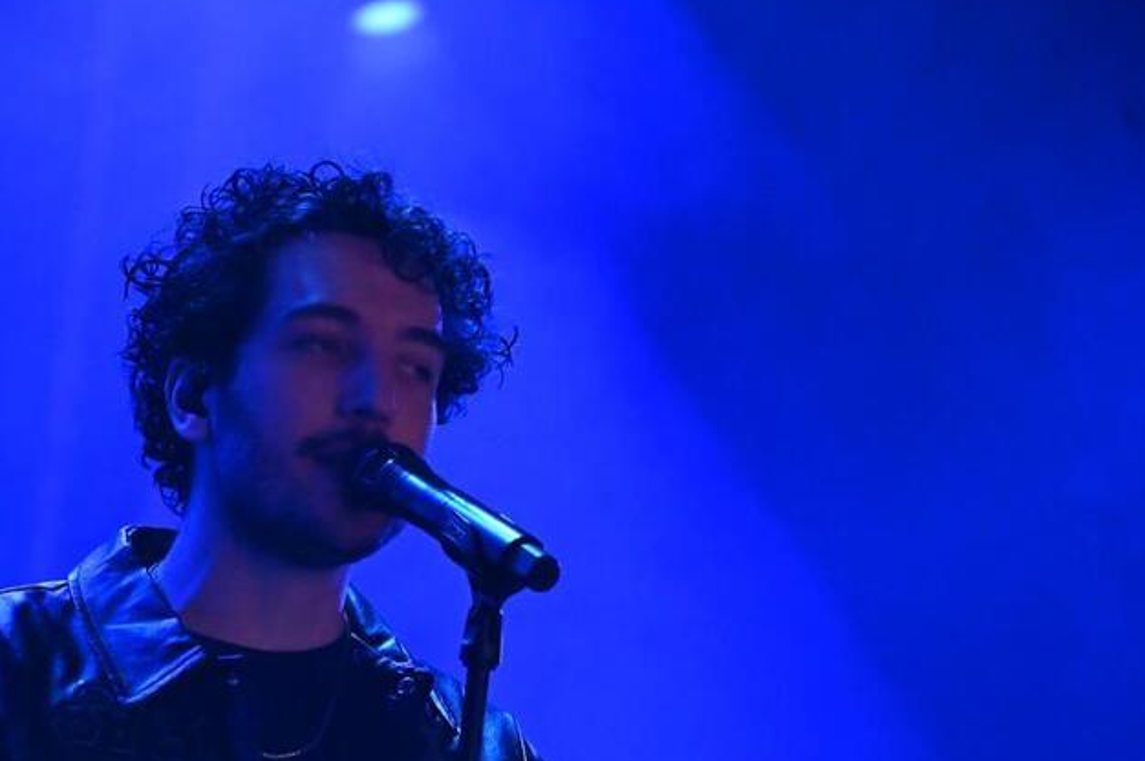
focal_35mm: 333
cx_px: 307
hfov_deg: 6.2
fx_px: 10580
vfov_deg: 4.1
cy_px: 378
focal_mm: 210
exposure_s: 1/2000
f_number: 5.6
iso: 25600
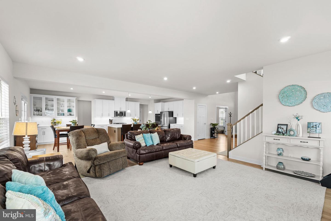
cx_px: 166
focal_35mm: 15
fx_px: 138
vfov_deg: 77.3
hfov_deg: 100.4
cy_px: 110
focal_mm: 10
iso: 200
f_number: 7.1
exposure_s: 1/2
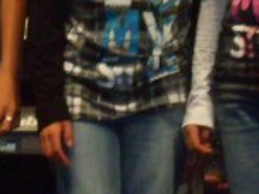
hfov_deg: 3.6
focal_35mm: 557
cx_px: -17
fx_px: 4164
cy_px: 46
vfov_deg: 2.7
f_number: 4.9
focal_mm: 17.4
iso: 253
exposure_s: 1/60
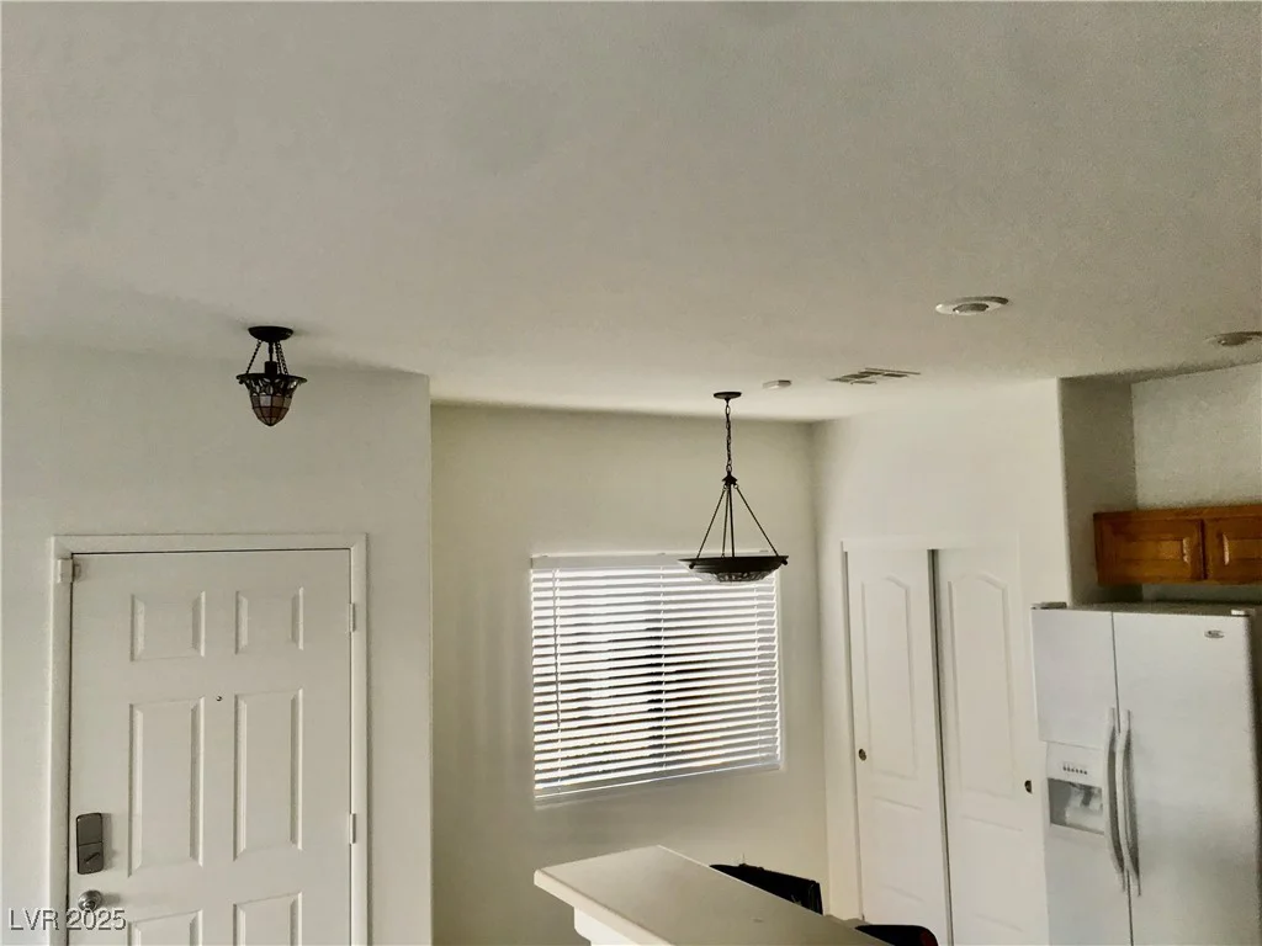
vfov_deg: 48.2
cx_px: 631
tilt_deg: +6.5
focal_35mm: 29
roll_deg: +0.6
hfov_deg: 61.7
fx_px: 1057
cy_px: 473
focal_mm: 4.15
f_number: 2.2
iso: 25
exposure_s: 1/15
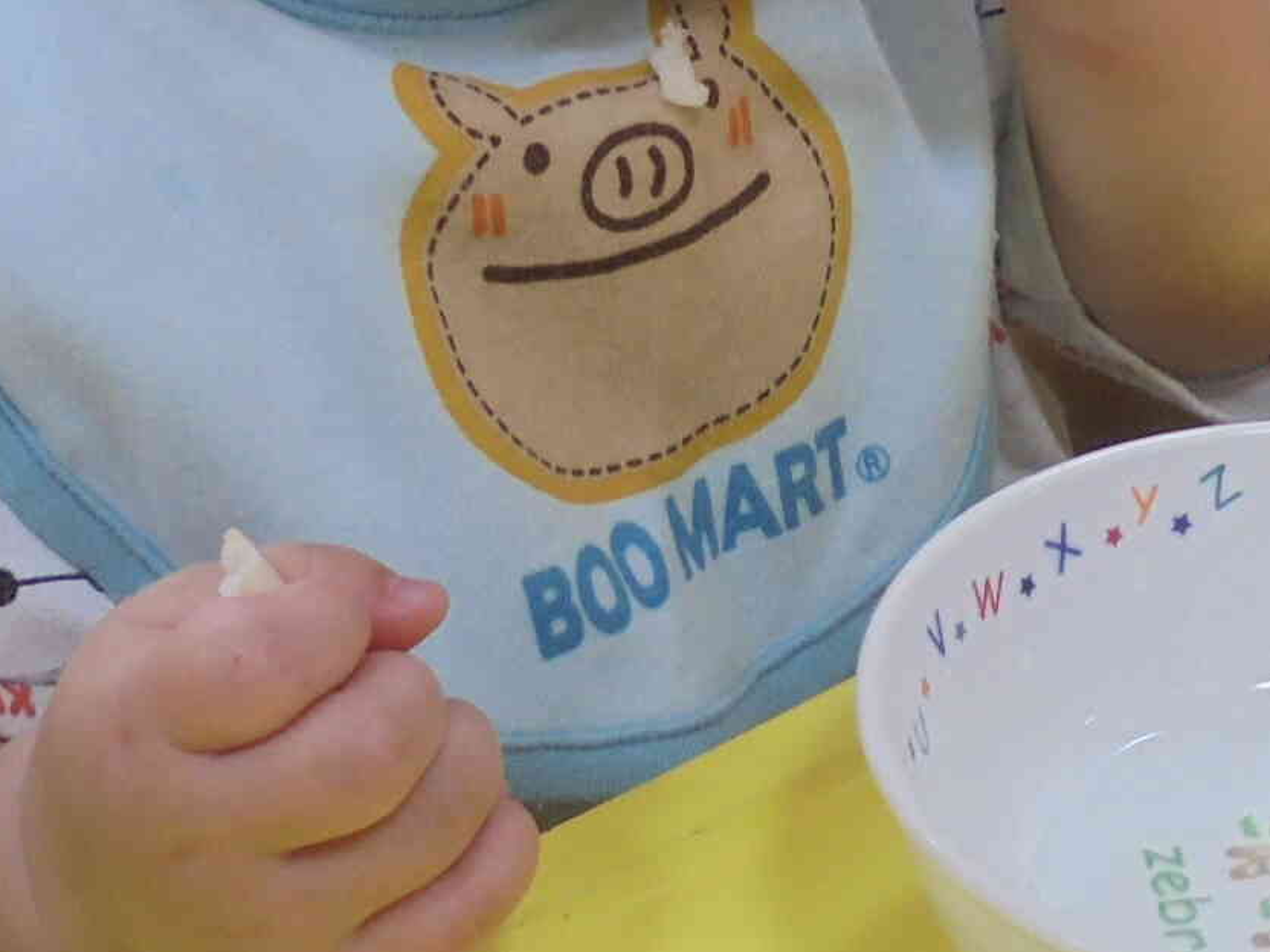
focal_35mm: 81
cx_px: 792
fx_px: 2972
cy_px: -142
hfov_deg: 24.1
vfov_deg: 17.5
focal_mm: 4.6
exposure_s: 1/50
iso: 100
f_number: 3.5
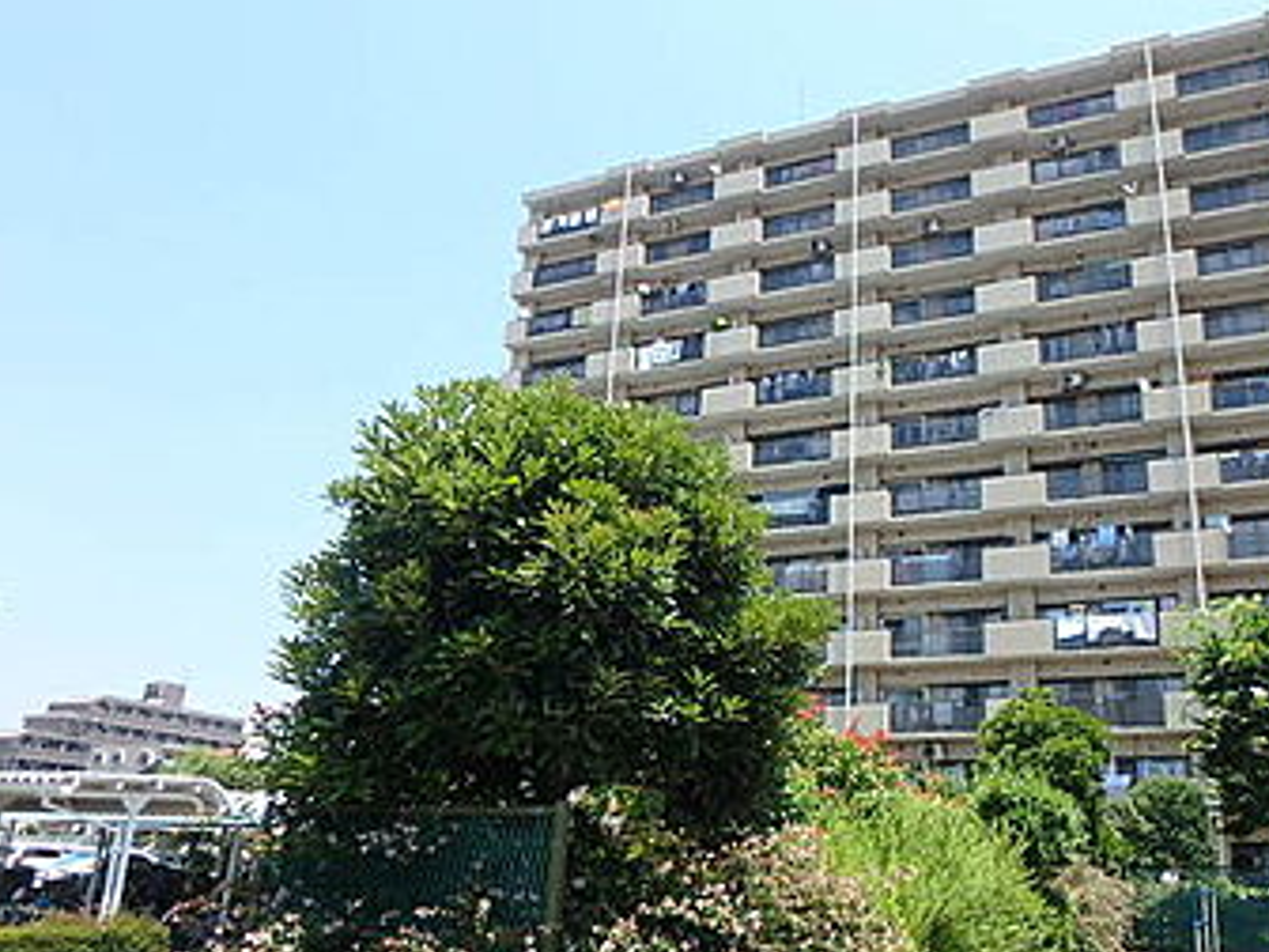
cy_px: 574
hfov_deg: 62.1
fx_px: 1026
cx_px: 835
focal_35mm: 28
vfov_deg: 49.4
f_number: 3.5
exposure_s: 1/640
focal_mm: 3.7
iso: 125
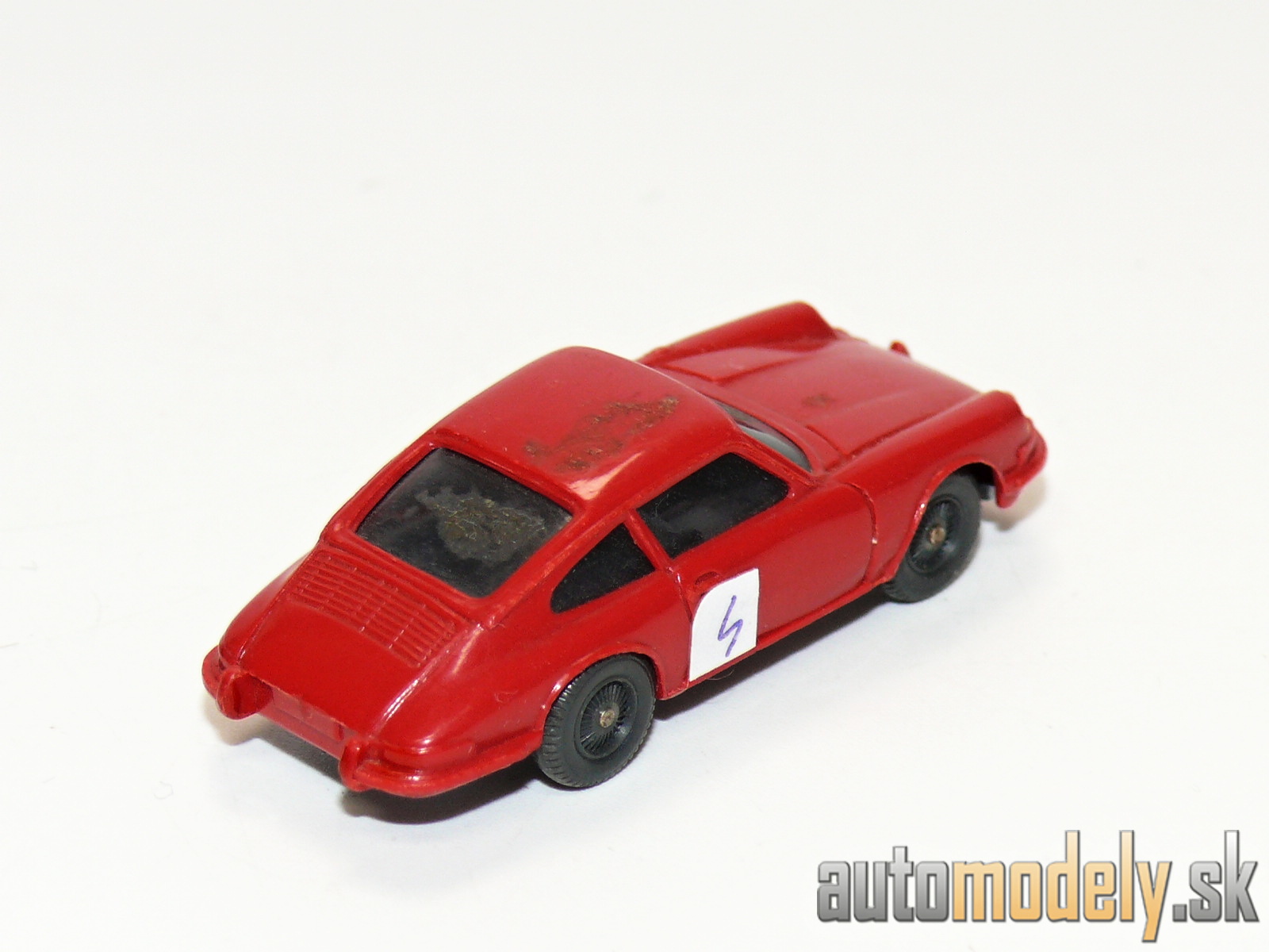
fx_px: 5682
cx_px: 634
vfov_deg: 9.6
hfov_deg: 12.7
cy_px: 476
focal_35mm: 155
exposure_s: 1/30
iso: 100
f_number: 4
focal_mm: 18.4
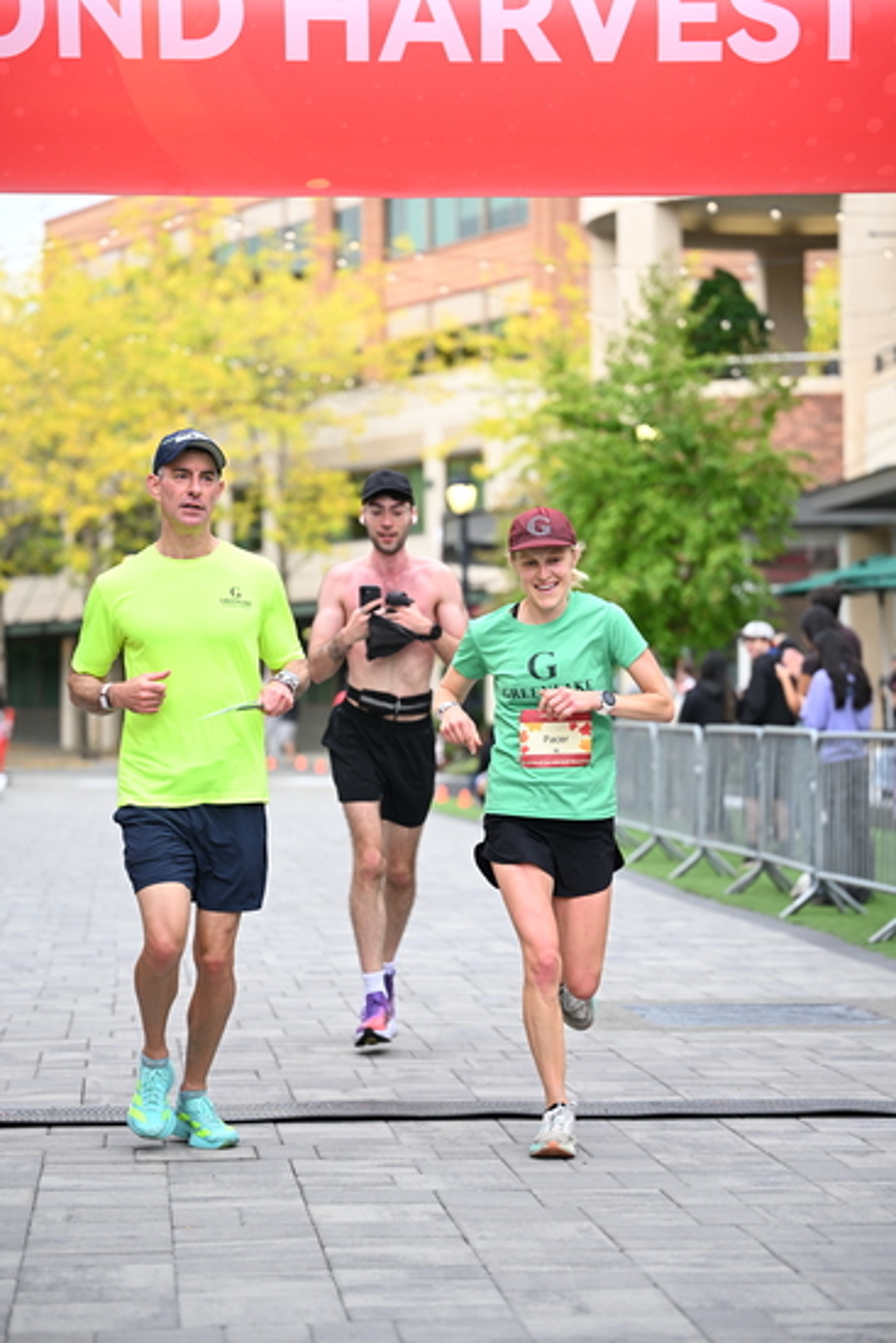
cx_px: 448
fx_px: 3470
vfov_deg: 21.9
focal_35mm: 93
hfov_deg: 14.7
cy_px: 672
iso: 1000
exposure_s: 1/1600
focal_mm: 93
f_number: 2.8
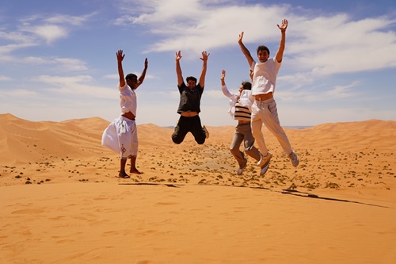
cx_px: 198
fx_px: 451
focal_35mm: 41
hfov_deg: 47.4
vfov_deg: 32.6
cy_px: 132
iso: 100
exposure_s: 1/1600
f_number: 5
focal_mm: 41
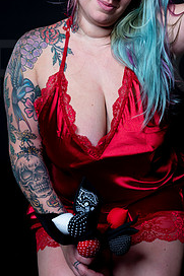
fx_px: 445
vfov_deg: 33.8
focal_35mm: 58
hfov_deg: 23.1
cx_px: 135
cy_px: 67
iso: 100
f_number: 10
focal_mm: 35
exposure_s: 1/160
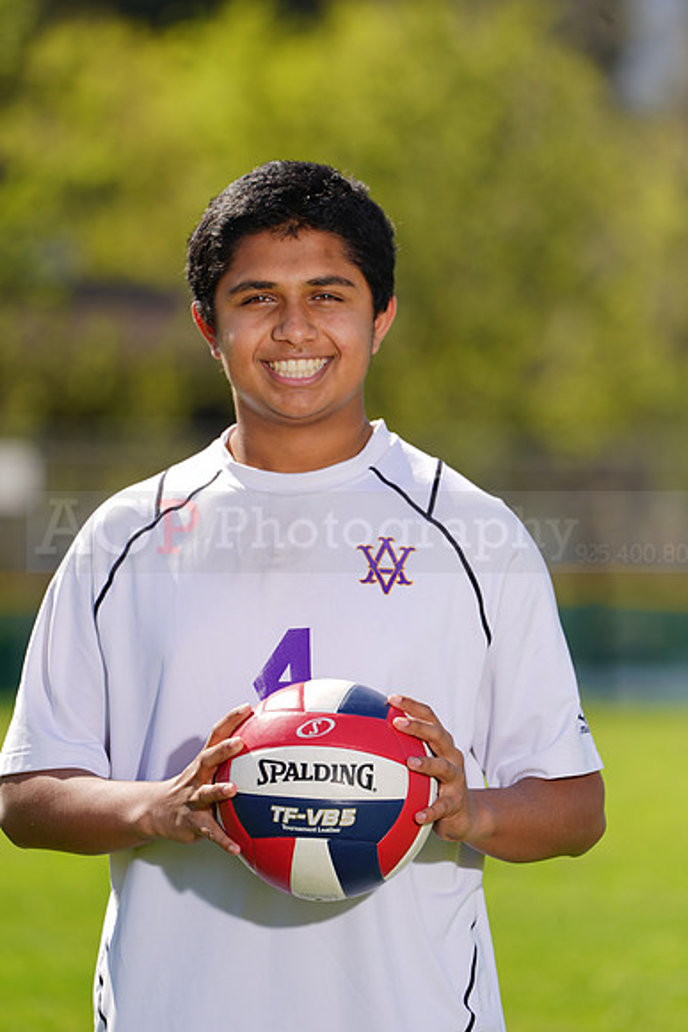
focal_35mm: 358
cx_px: 344
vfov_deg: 5.8
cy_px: 516
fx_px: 10256
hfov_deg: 3.8
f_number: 7.1
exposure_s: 1/200
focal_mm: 358
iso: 64
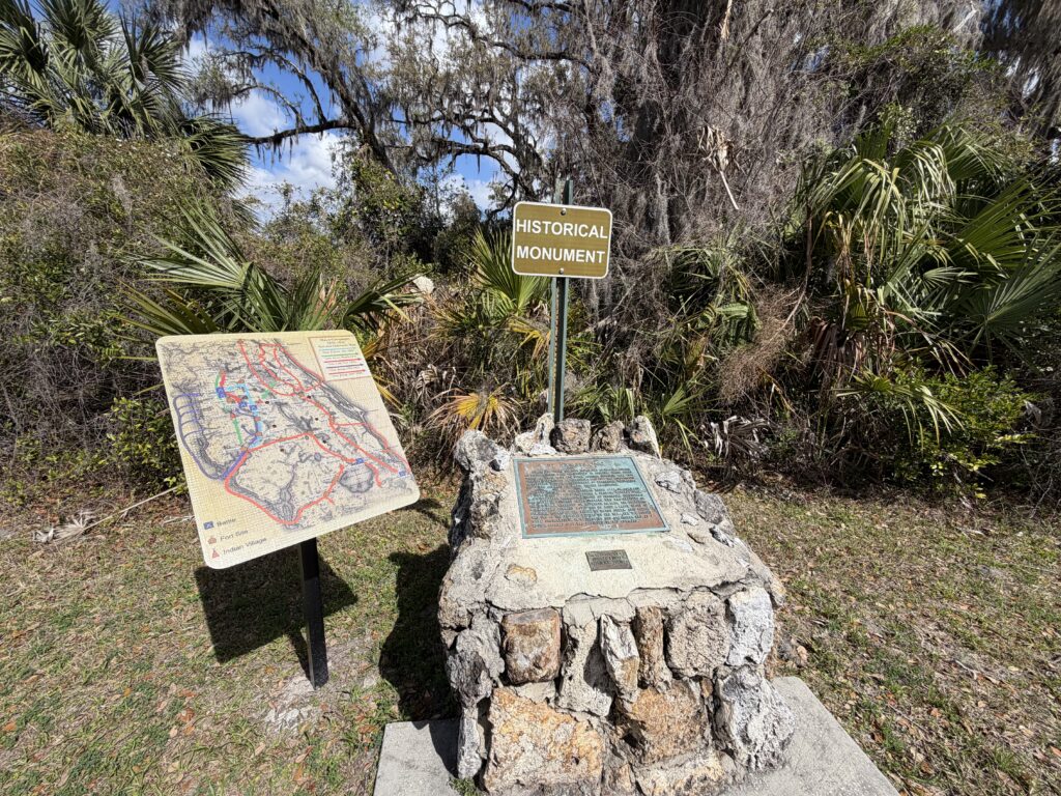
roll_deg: +0.1
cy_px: 398
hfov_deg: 102.1
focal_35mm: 14
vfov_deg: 85.7
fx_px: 429
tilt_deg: -11.6
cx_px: 530
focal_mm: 2.22
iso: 20
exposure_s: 1/1033
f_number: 2.2
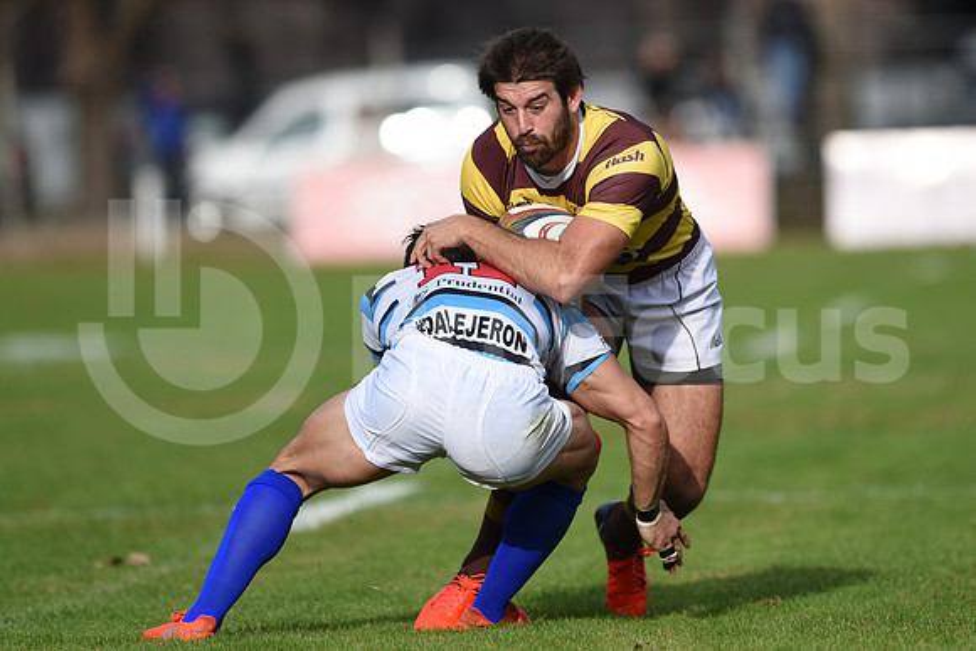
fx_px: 8135
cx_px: 488
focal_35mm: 300
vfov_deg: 4.6
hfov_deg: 6.9
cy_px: 326
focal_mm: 300
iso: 250
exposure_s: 1/4000
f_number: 2.8
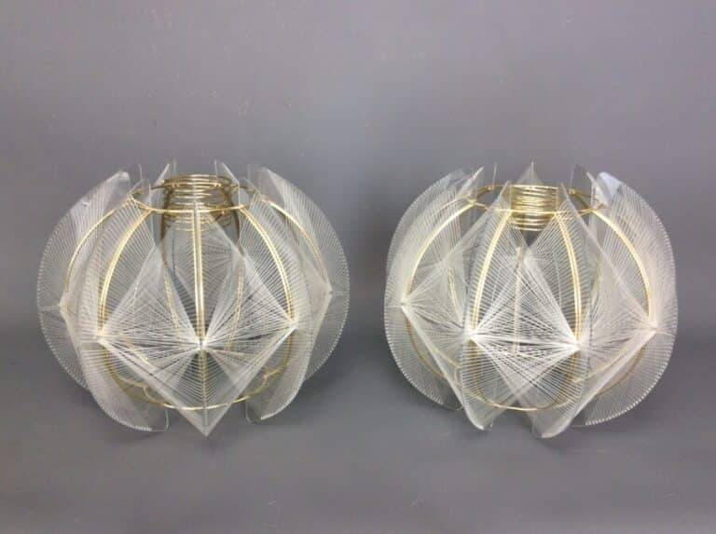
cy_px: 267
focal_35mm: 32
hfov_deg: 56.9
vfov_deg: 44.0
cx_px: 358
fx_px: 661
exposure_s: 1/33
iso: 40
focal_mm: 3.3
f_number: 2.4
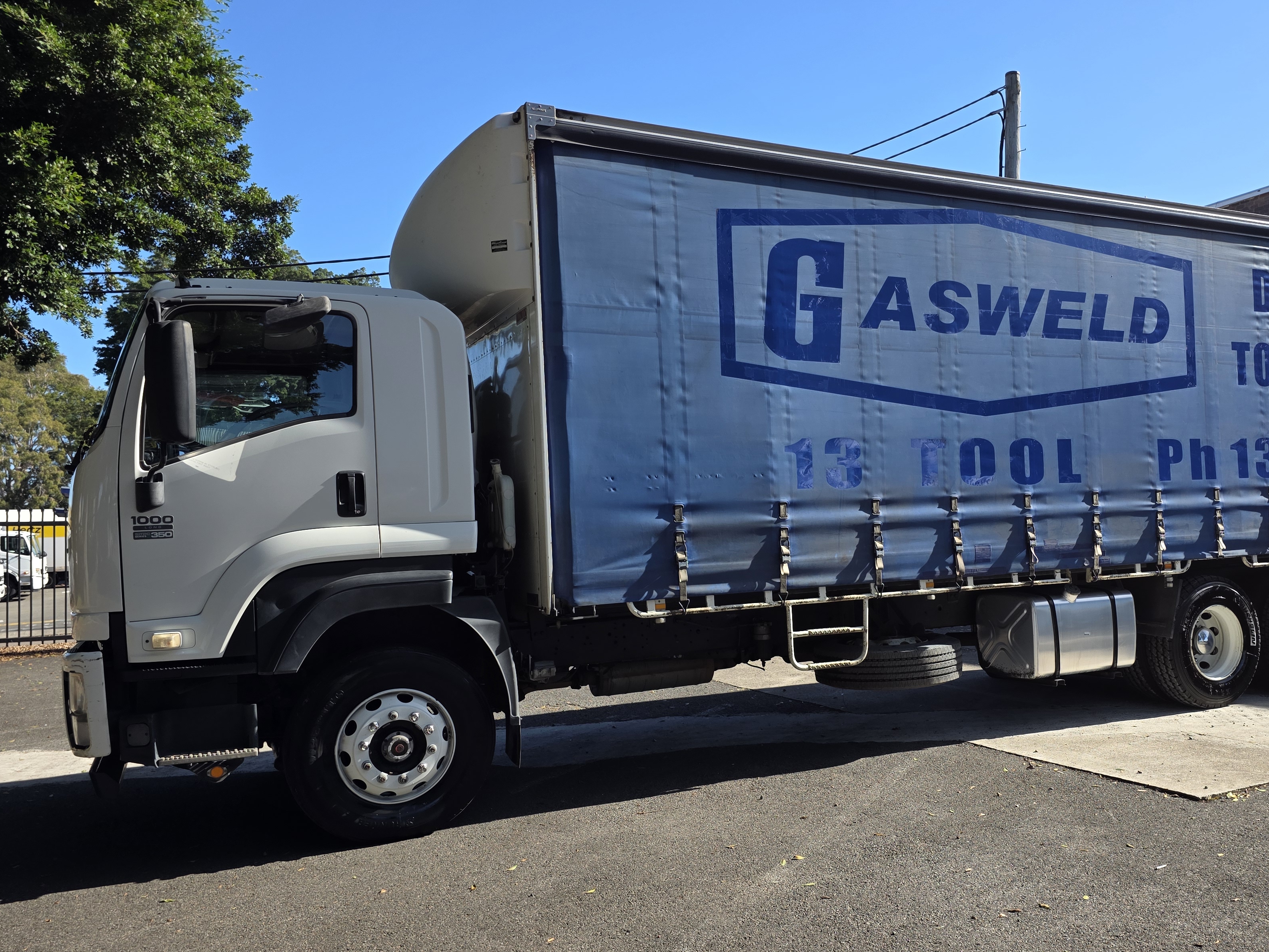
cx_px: 784
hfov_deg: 60.9
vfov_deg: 48.2
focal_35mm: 29
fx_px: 1063
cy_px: 511
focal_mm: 6.3
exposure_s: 1/2378
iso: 80
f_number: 1.7
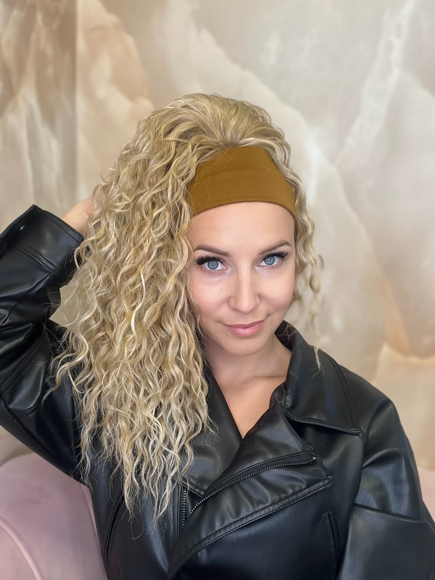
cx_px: 218
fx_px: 503
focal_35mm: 30
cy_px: 290
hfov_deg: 46.8
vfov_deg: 60.0
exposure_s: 1/50
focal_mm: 2.71
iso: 50
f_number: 2.2
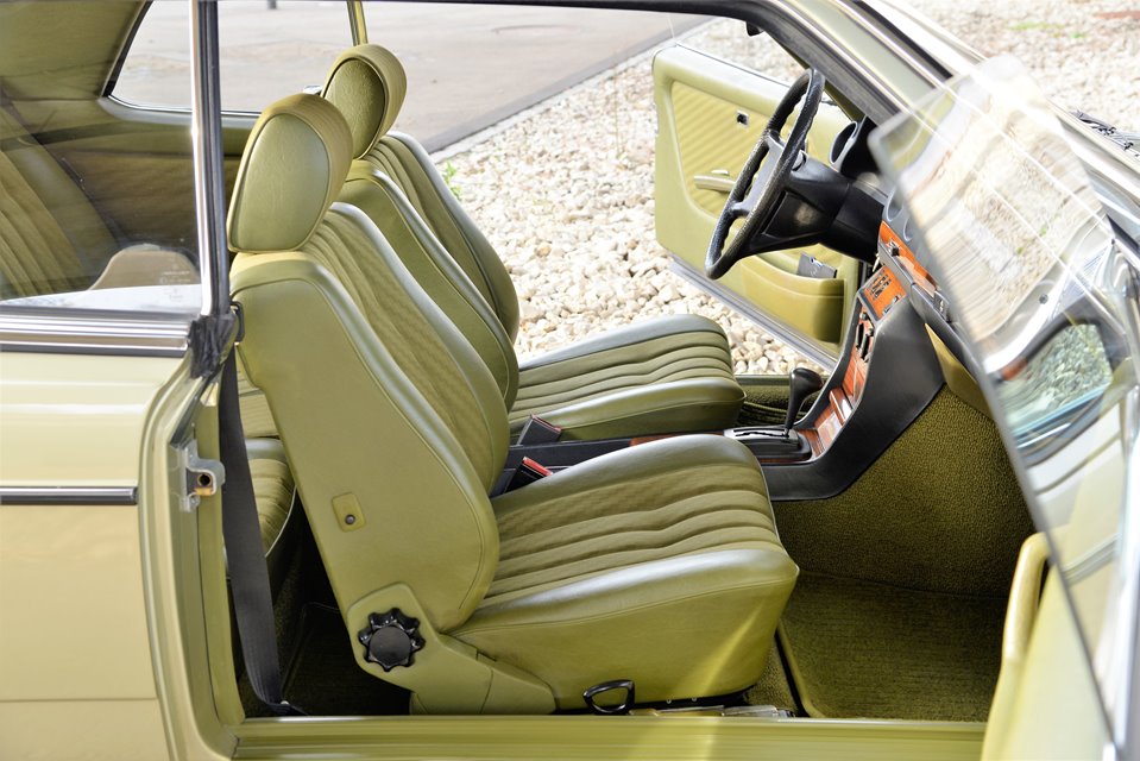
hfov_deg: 38.2
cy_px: 380
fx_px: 1647
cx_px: 570
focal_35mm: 52
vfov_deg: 26.0
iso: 320
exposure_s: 1/40
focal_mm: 52
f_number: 5.6
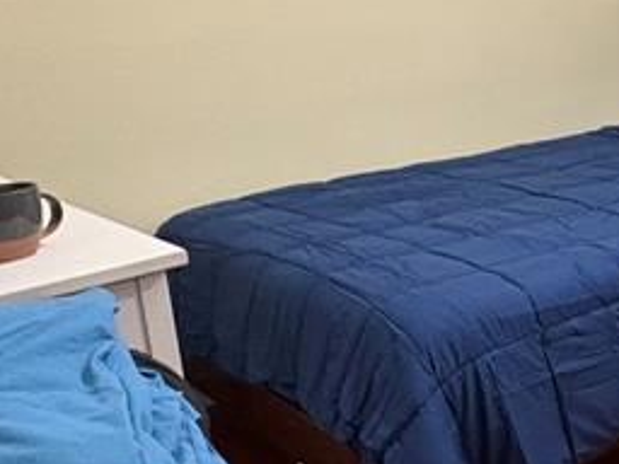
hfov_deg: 29.0
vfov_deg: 25.9
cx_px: 771
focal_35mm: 56
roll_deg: +2.5
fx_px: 1001
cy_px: 140
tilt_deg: -9.1
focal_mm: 2.22
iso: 640
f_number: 2.2
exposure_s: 1/60
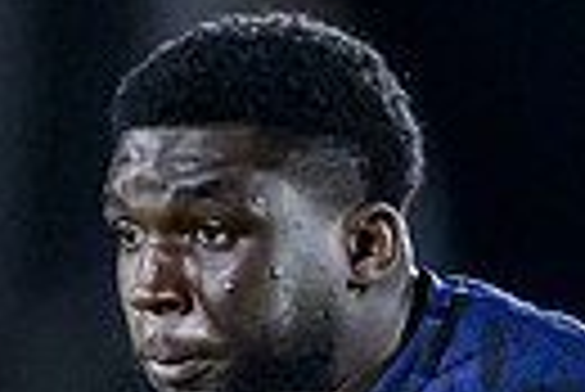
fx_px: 69318
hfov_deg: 0.5
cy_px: 1377
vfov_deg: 0.3
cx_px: 594
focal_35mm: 4261
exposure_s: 1/1600
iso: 5000
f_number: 3.2
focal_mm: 400
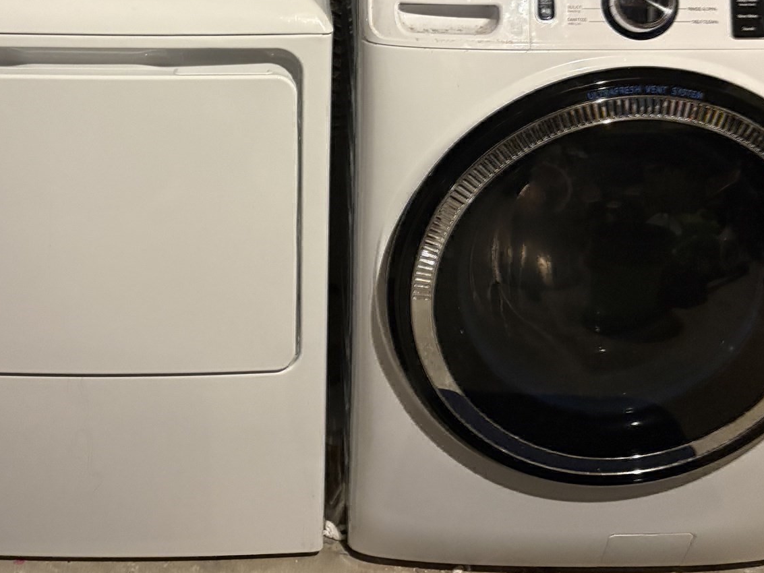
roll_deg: +0.4
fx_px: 1037
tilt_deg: -20.5
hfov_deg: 40.3
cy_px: 133
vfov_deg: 30.3
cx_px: 309
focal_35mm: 47
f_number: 1.6
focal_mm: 5.96
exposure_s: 1/40
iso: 500
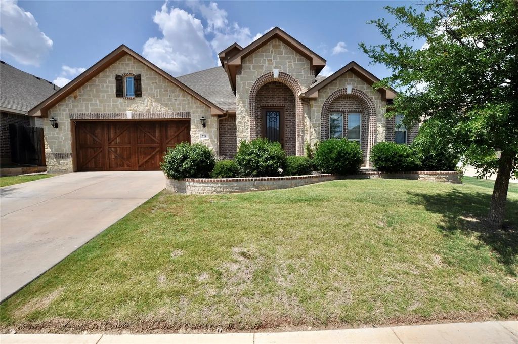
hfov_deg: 100.5
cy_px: 172
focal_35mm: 15
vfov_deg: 77.2
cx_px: 259
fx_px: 216
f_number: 10
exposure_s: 1/400
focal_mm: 10
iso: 200
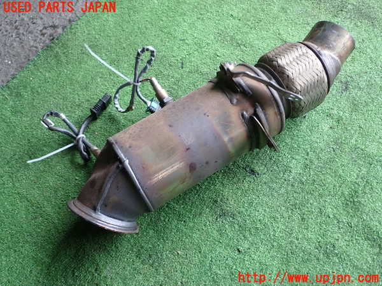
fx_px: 397
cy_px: 143
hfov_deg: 51.4
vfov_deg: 39.7
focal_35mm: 36
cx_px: 191
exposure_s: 1/80
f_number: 2.5
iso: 200
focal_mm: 6.37
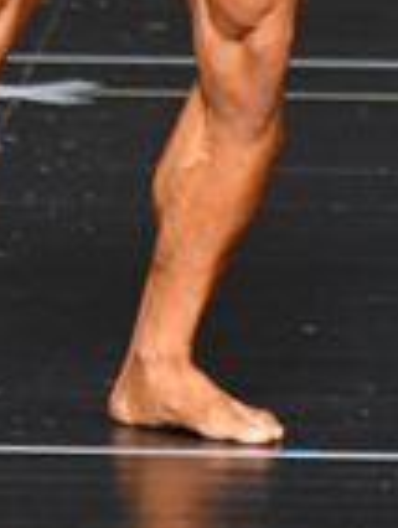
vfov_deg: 1.1
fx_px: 27588
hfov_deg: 0.8
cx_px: 143
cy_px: -361
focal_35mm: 1805
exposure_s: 1/400
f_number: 5.6
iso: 2500
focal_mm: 230
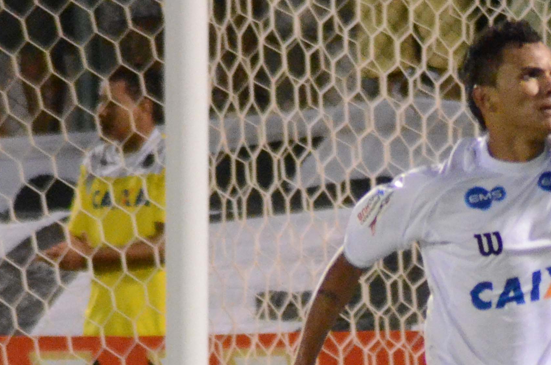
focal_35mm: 962
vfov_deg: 1.4
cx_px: 451
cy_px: 391
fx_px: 14696
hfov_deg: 2.1
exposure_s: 1/800
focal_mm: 220
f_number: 5
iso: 6400
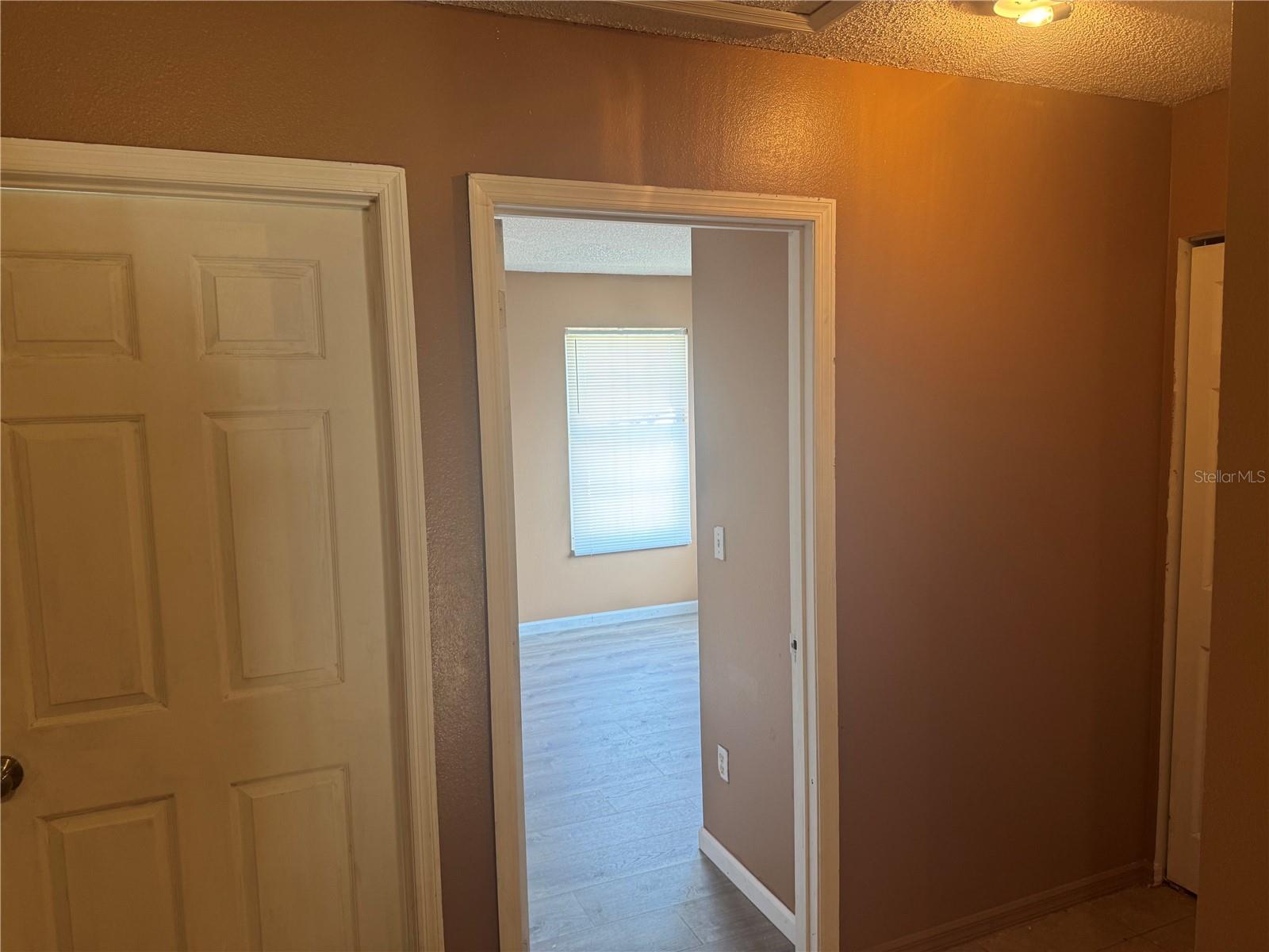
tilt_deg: -7.2
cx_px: 634
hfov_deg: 71.6
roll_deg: +0.5
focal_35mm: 24
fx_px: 880
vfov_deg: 56.8
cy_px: 476
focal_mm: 6.76
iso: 125
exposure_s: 1/60
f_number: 1.78
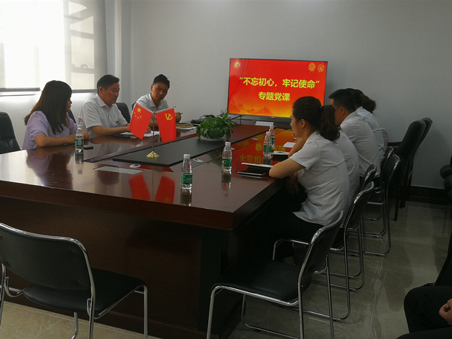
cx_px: 226
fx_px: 470
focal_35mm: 36
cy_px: 170
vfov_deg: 39.7
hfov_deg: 51.4
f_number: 2.2
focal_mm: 3.95
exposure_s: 1/50
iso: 64
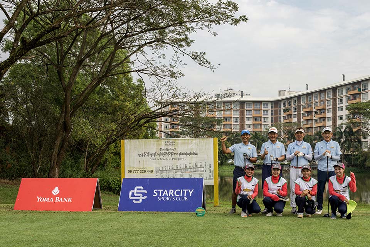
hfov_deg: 61.1
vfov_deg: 43.0
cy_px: 124
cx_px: 185
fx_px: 313
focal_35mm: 30
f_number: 7.1
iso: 250
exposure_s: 1/400
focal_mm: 30.5
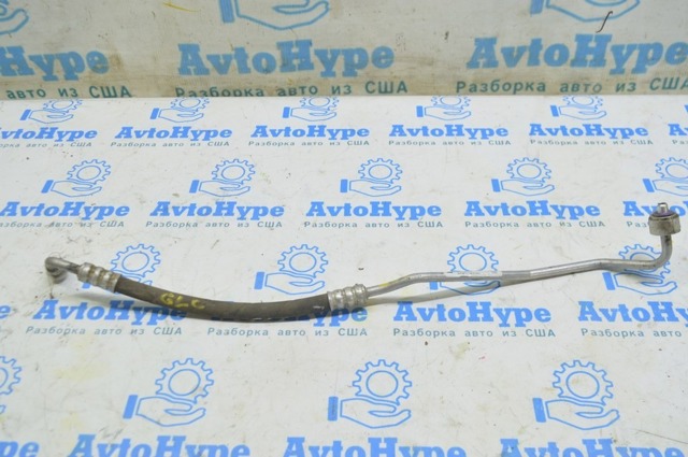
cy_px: 228
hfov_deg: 53.2
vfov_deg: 36.8
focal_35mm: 36
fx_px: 687
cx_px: 344
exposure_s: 1/20
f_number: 5.6
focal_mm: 24
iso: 400
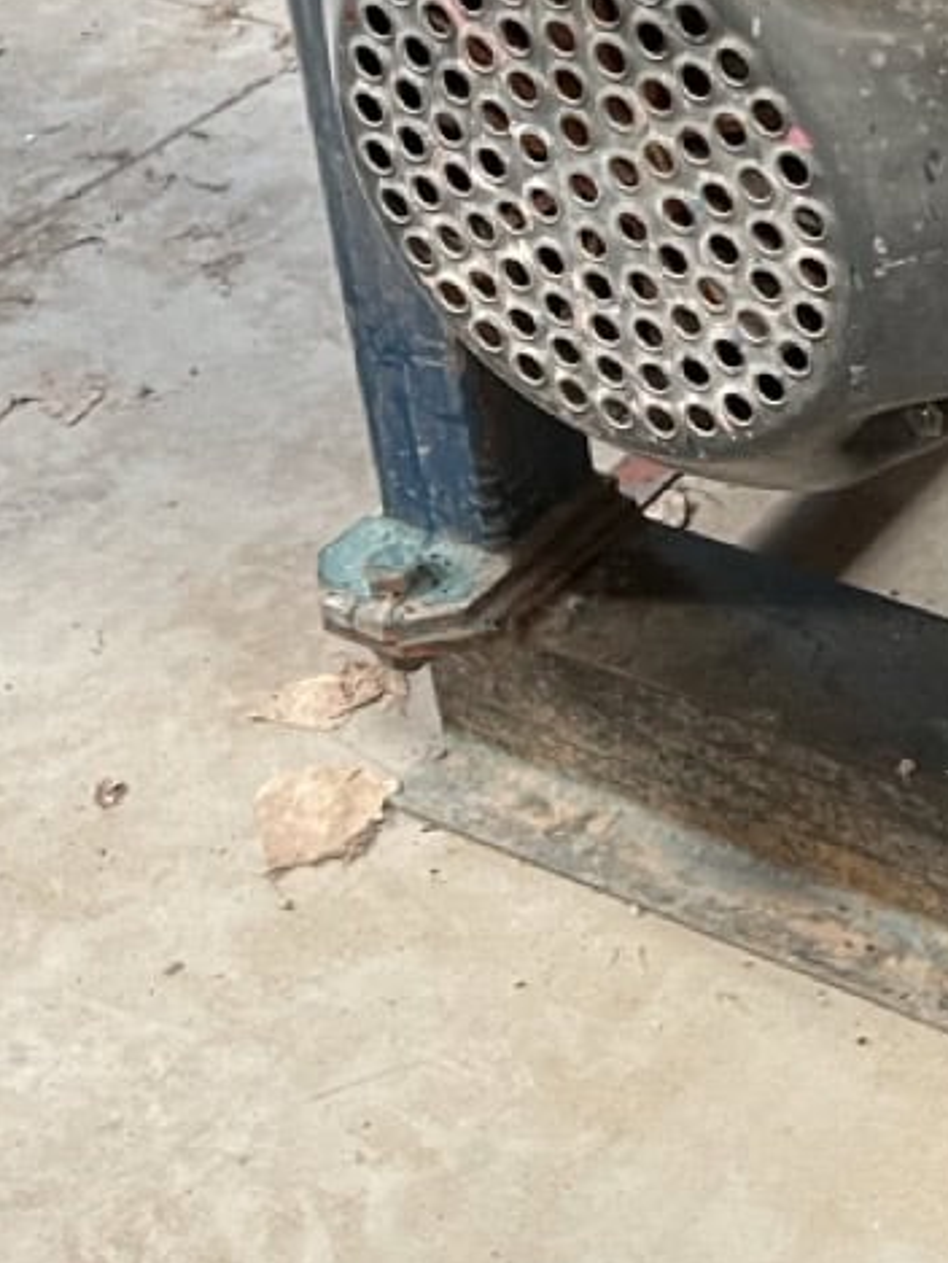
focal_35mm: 71
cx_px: 1180
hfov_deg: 19.4
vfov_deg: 26.7
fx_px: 2591
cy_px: 199
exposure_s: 1/45
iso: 500
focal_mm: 5.7
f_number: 1.5
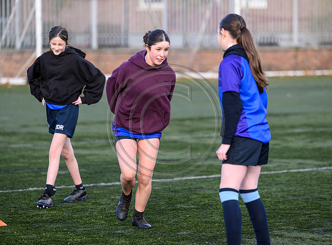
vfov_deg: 7.6
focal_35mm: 193
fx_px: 1837
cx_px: 169
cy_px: 122
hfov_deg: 10.3
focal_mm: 180
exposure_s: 1/1000
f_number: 3.5
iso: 500
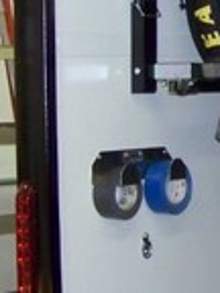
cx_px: 460
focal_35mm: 175
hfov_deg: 8.0
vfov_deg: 11.3
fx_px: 1483
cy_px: 115
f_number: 2.8
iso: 200
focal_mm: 5.85
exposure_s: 1/30
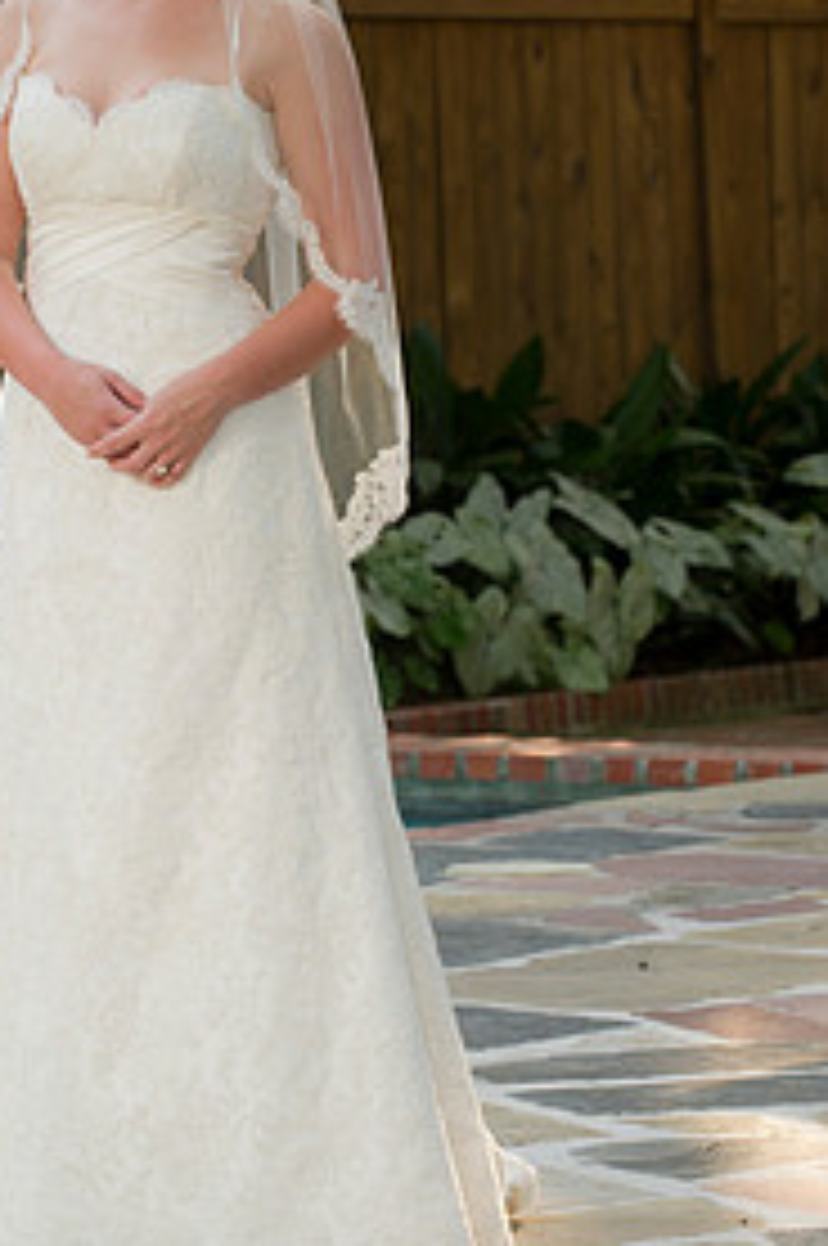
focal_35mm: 195
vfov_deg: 10.6
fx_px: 6744
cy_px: 513
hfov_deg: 7.0
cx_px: 250
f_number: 5
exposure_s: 1/80
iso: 400
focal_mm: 120
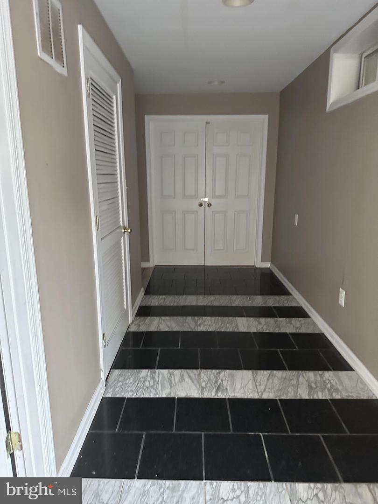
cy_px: 252
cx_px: 189
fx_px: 349
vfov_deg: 71.6
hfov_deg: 56.8
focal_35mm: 24
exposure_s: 1/45
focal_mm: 6.86
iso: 1000
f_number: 1.78
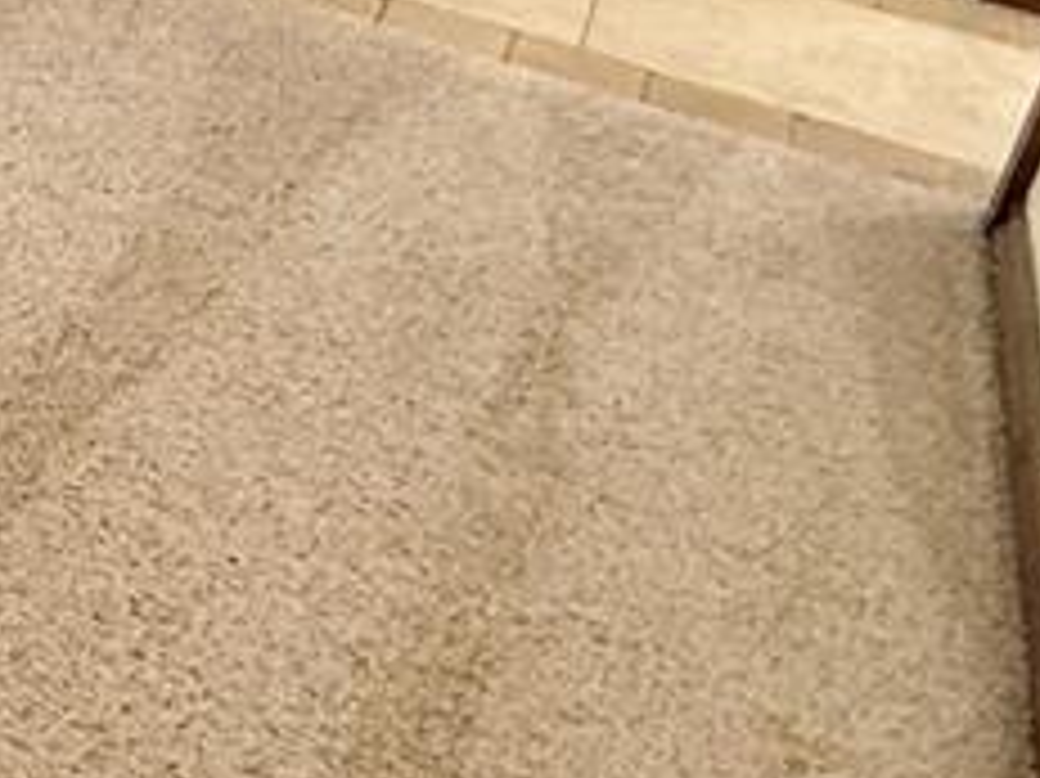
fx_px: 1862
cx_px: -1090
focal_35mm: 62
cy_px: -387
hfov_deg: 18.5
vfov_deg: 20.3
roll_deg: -0.5
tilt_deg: -17.7
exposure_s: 1/60
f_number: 2.2
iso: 250
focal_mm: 2.22
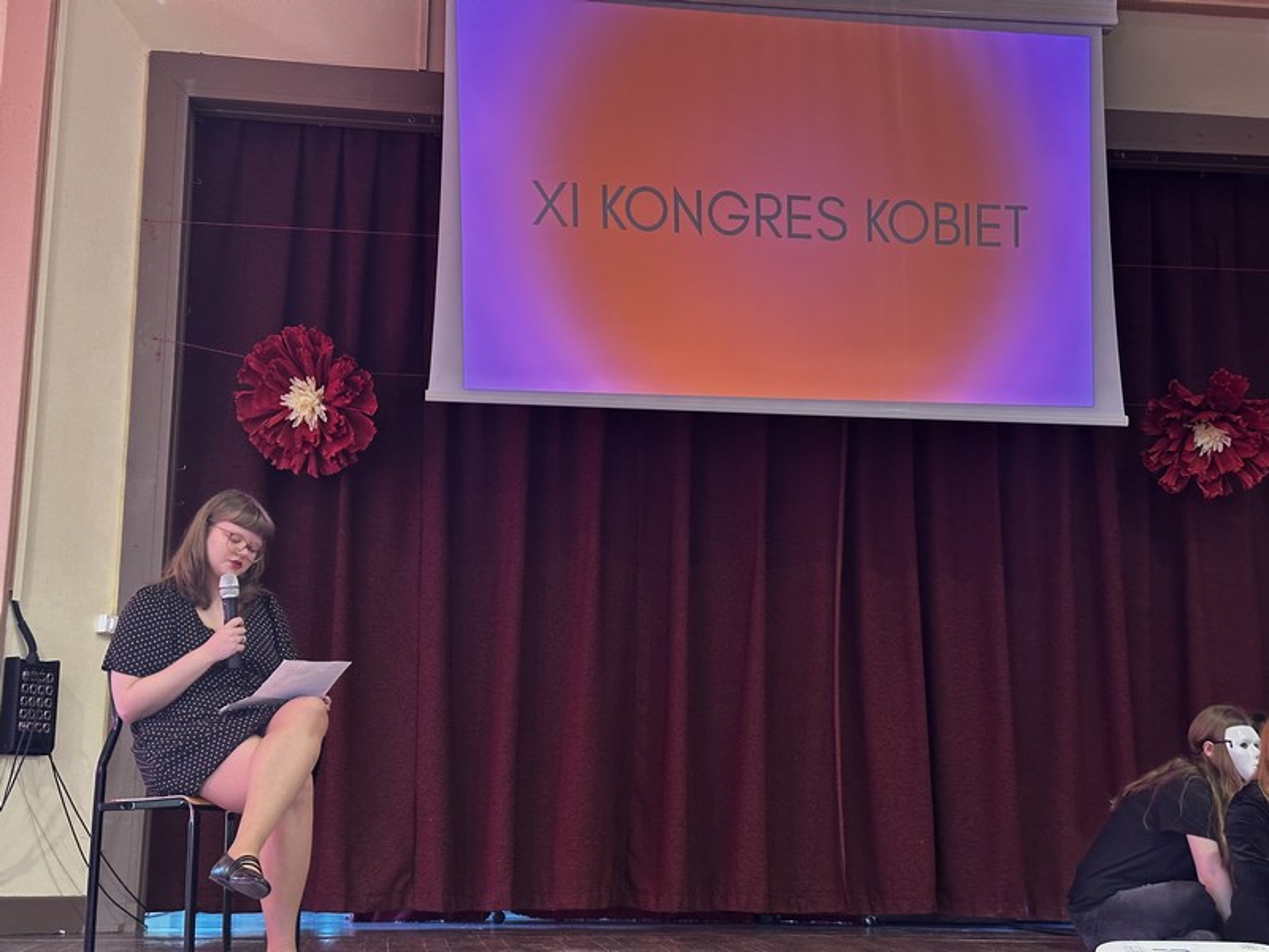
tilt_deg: +10.7
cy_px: 476
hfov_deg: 39.7
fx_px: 1760
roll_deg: -0.2
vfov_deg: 30.3
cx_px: 634
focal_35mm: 48
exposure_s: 1/33
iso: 200
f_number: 1.78
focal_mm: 6.86
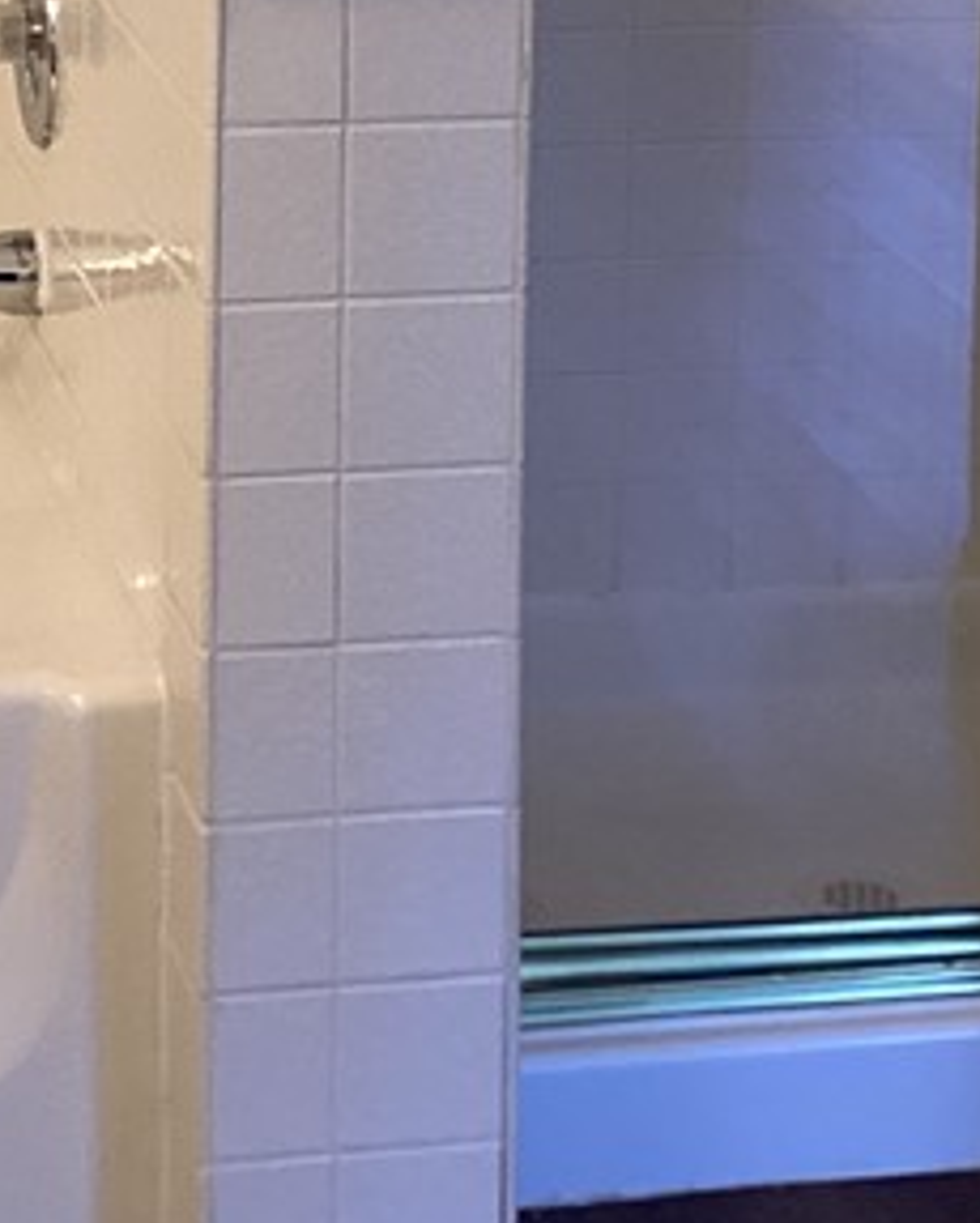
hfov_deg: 14.1
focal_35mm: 108
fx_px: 3911
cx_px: 47
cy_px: -226
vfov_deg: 17.0
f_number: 2.4
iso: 125
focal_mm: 3.3
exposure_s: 1/50
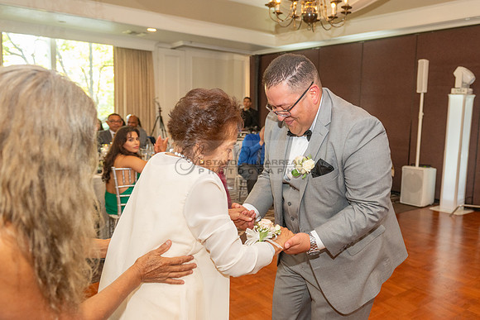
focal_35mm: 31
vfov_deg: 42.6
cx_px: 284
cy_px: 166
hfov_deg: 60.2
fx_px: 411
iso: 800
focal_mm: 24
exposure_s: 1/125
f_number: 3.5
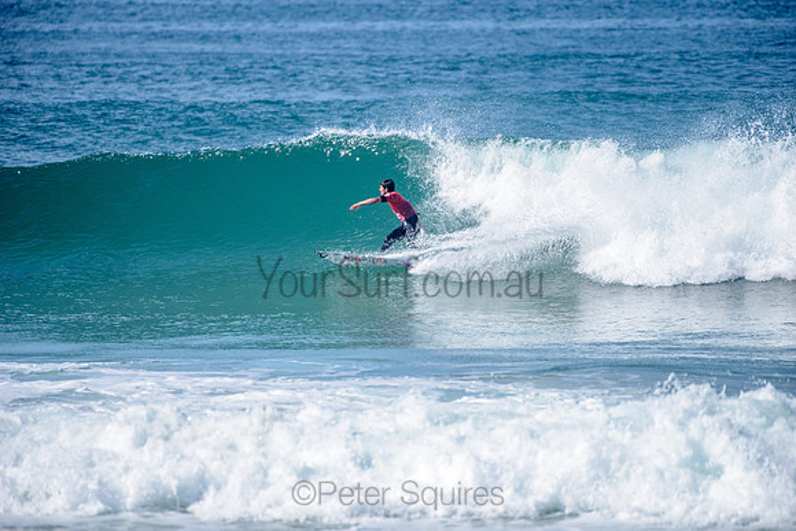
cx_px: 398
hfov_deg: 4.1
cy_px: 266
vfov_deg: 2.8
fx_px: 11058
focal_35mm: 500
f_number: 5.6
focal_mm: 500
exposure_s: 1/2000
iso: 160
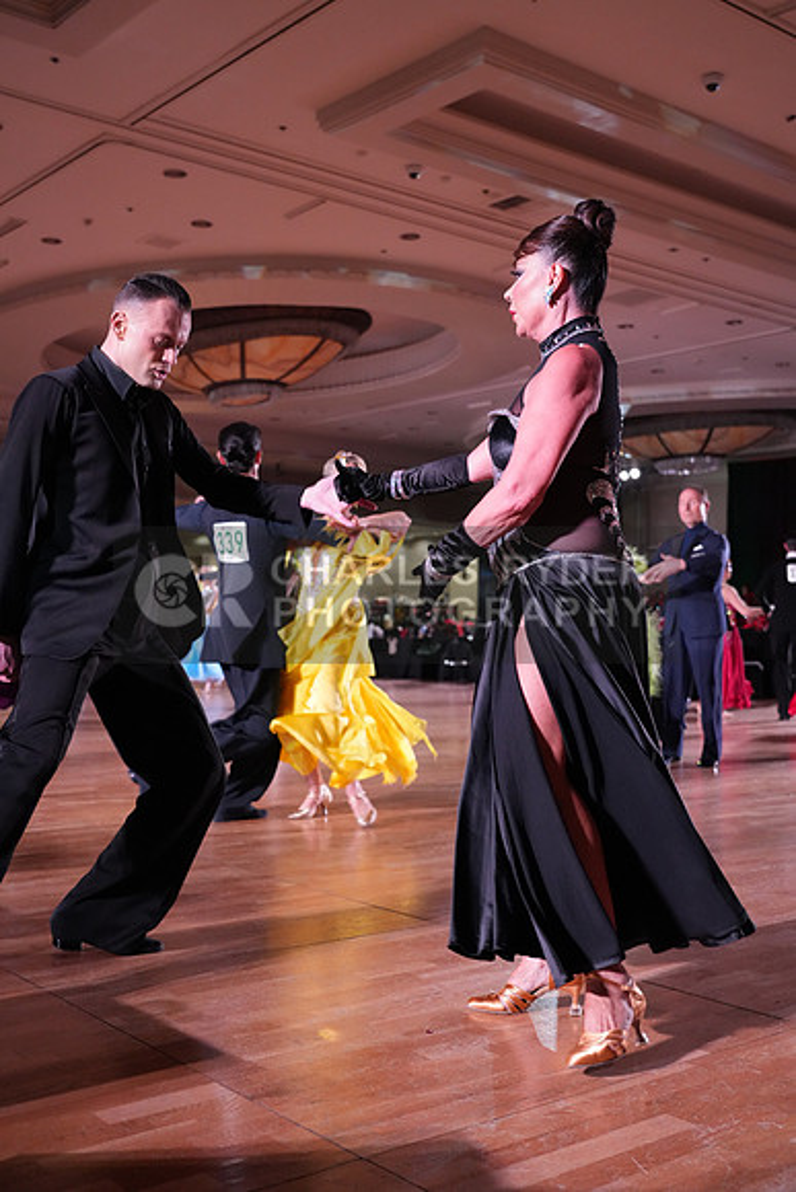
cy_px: 596
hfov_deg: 36.0
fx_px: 1226
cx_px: 398
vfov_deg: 51.9
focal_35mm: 37
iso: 4000
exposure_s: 1/320
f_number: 4.5
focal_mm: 37
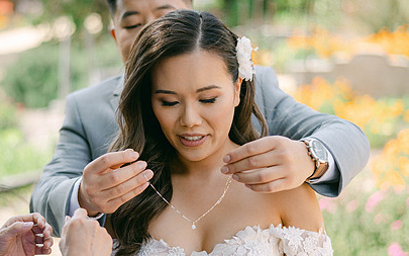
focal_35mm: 73
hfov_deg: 28.2
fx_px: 814
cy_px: 131
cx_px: 177
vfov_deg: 17.8
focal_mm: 50
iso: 100
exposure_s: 1/1250
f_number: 2
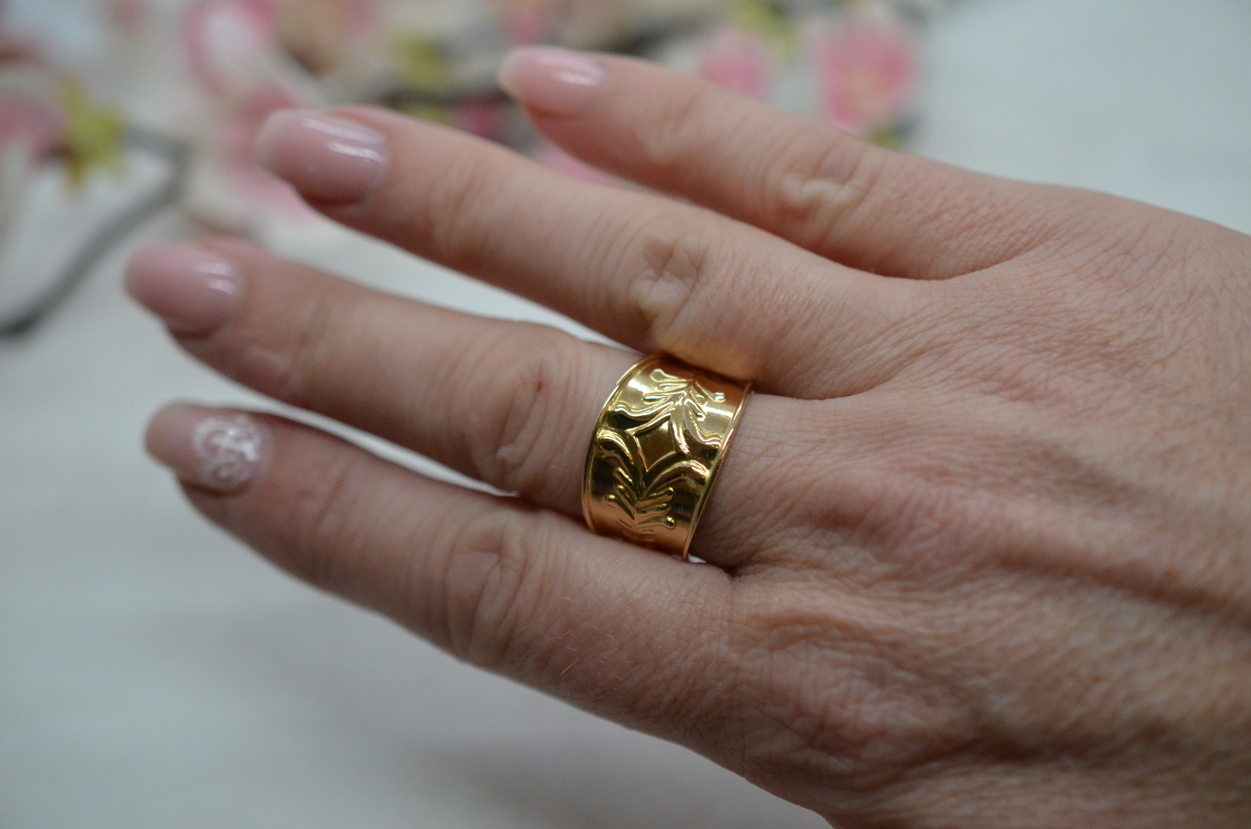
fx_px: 2081
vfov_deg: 22.5
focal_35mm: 60
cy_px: 414
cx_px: 626
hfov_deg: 33.5
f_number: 3.2
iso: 2500
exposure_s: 1/4000
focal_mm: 40
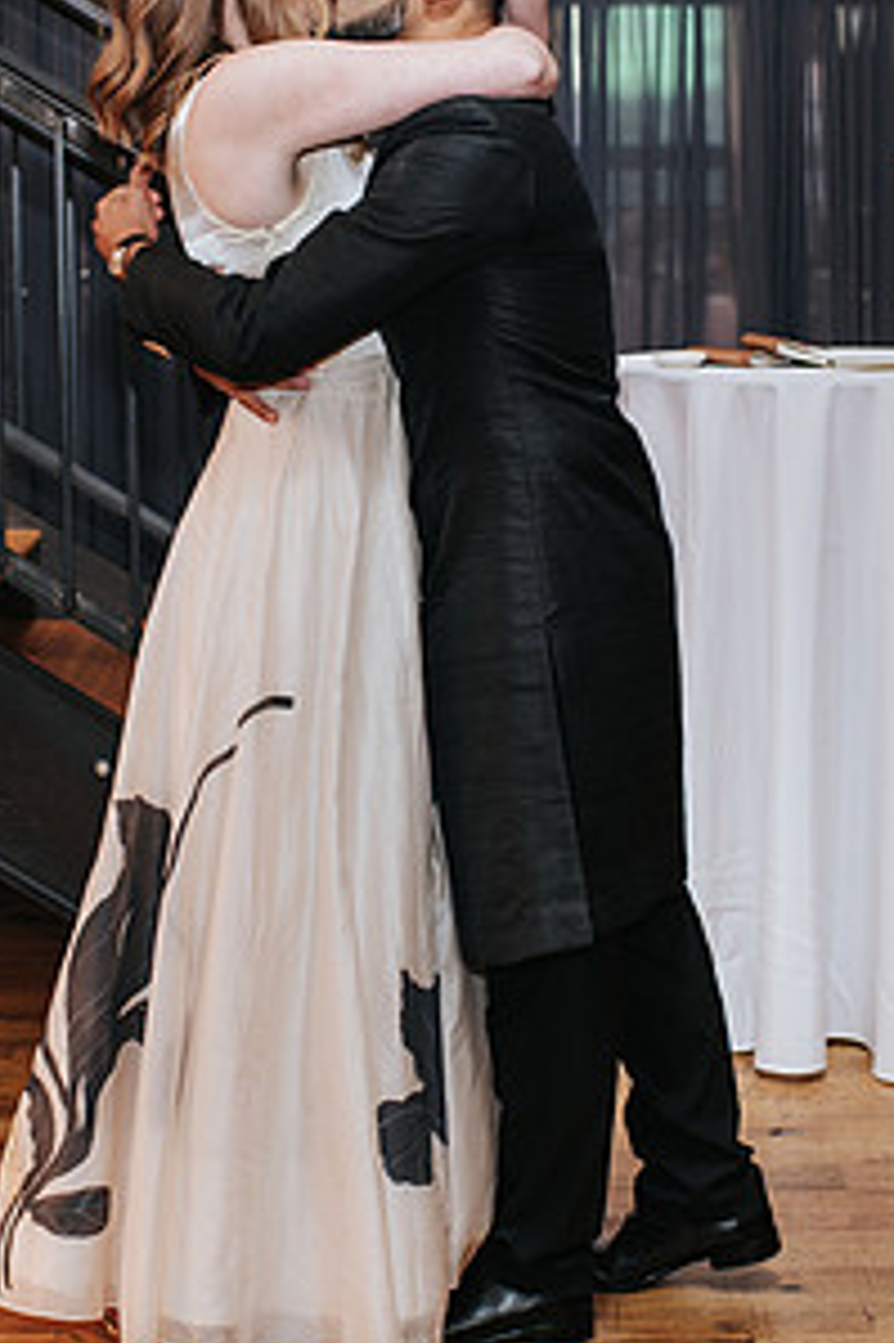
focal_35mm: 80
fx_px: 2983
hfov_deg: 17.0
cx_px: 330
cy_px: 570
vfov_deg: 25.3
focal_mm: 35
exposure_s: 1/200
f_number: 3.2
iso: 800
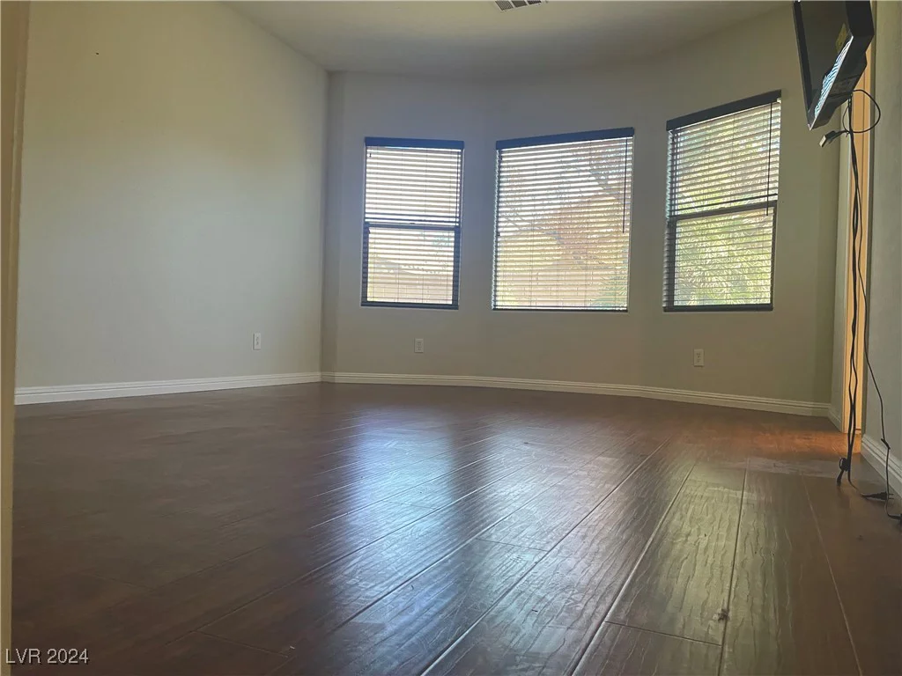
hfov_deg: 69.4
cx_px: 451
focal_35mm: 25
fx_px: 651
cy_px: 338
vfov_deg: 54.9
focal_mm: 5.1
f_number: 1.6
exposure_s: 1/60
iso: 250
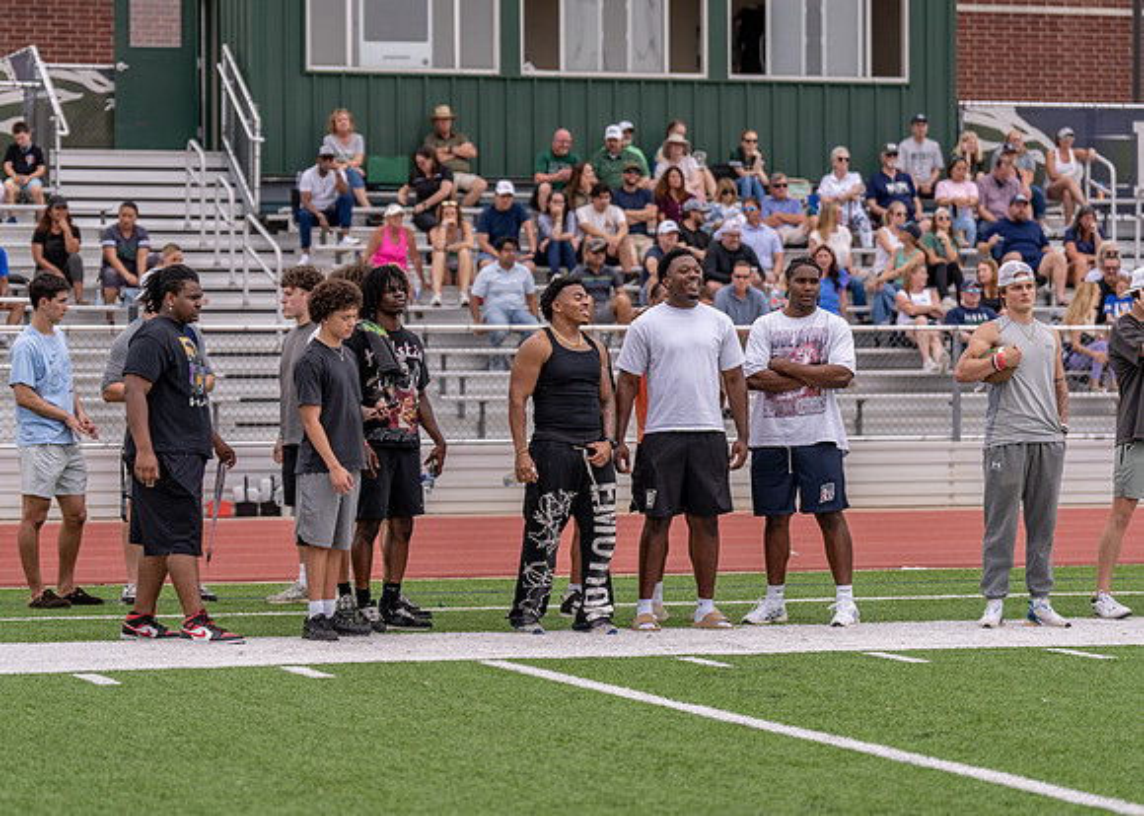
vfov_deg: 12.1
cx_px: 531
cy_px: 407
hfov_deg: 16.8
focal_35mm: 119
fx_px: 3865
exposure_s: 1/2500
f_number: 2.8
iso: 320
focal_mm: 110
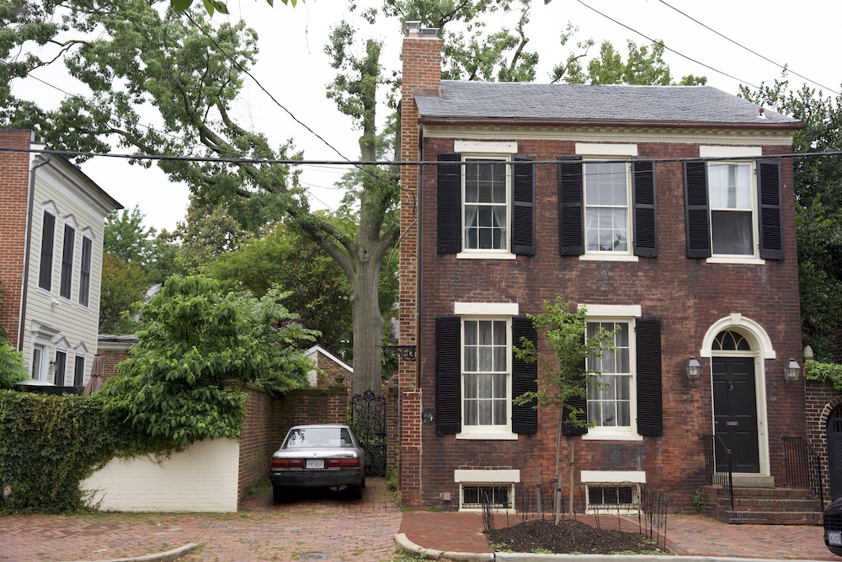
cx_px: 421
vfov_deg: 31.5
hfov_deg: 45.9
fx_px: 994
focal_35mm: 42
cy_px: 281
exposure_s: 1/125
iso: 100
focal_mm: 42.5
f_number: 5
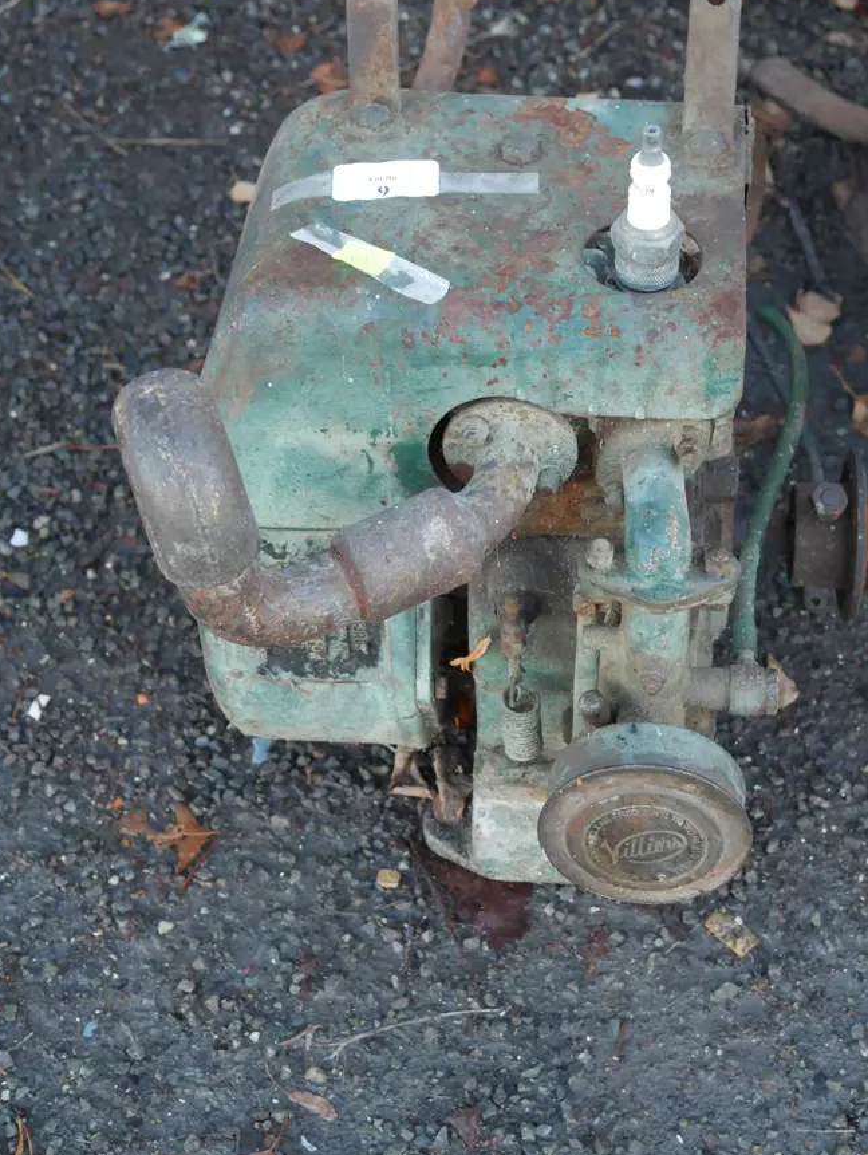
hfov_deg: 25.7
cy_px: 497
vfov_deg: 33.7
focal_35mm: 57
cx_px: 506
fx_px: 1903
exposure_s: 1/60
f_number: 5.2
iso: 640
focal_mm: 24
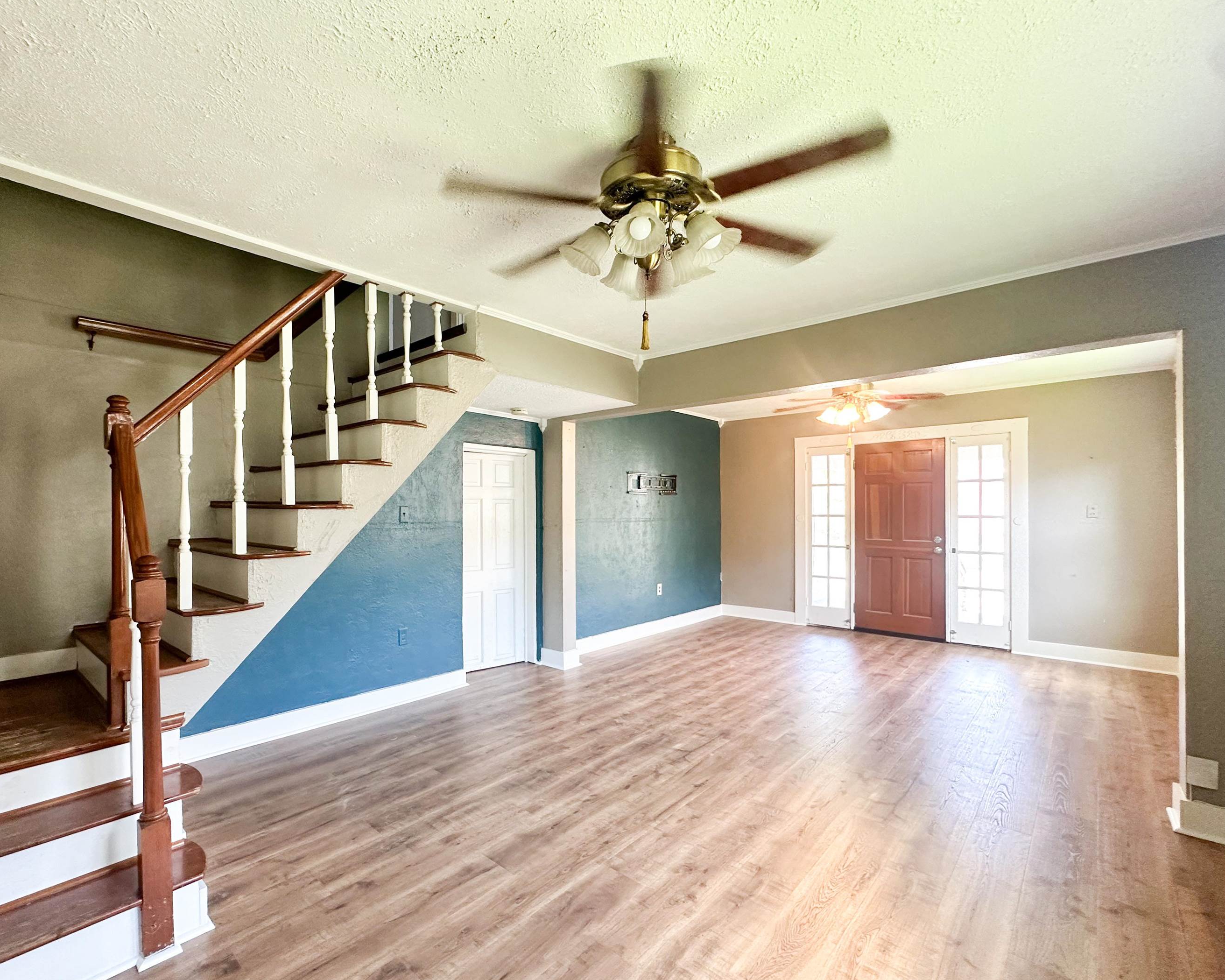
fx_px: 580
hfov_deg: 92.6
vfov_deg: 80.3
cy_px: 512
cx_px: 529
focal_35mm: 16
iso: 250
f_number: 2.2
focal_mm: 2.22
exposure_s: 1/60
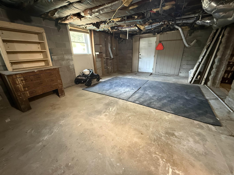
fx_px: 95
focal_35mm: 14
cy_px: 88
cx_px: 117
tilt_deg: -20.4
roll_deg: +1.2
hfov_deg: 102.1
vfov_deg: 85.7
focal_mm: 2.22
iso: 1000
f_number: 2.2
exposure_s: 1/40
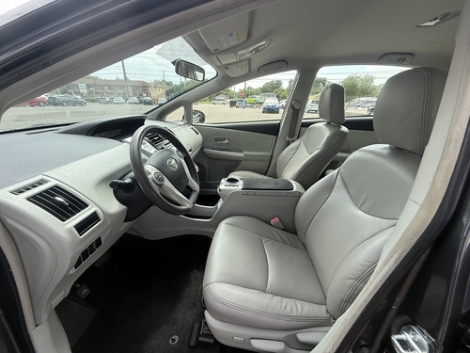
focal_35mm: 14
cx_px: 235
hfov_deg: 102.1
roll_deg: -2.3
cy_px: 176
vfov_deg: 85.7
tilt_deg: -22.4
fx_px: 190
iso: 64
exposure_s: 1/310
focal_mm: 2.22
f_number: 2.2
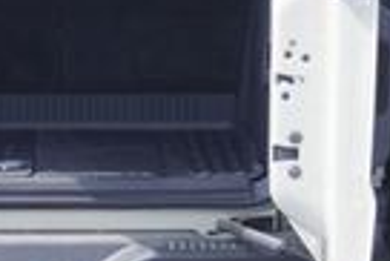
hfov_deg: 7.5
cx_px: 29
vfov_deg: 5.0
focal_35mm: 274
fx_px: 2975
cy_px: 92
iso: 100
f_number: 5.6
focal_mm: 39
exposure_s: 1/125
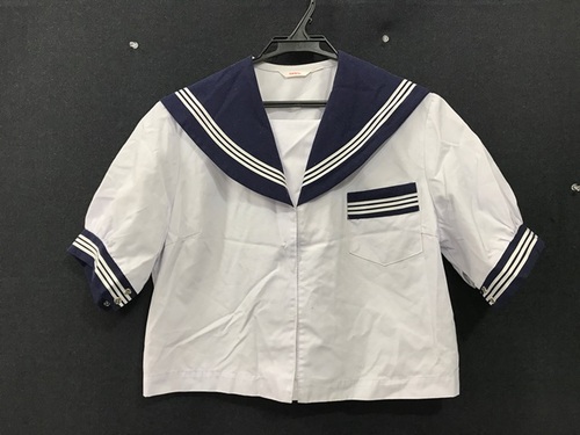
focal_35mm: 28
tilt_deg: +1.8
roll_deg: -1.1
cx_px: 290
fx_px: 469
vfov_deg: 49.7
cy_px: 218
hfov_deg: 63.4
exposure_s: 1/33
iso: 20
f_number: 1.8
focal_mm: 3.99
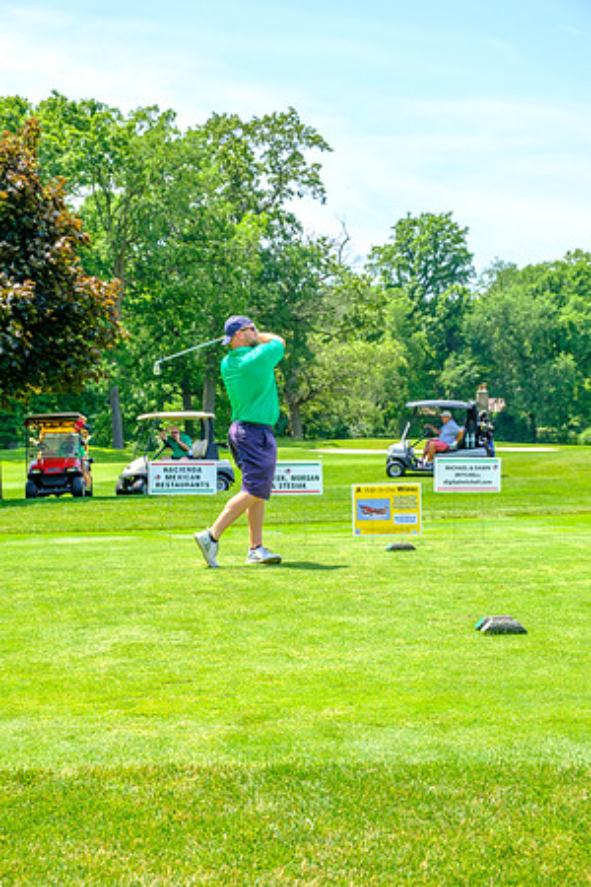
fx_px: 1379
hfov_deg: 24.2
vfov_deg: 35.6
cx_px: 296
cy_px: 444
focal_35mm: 56
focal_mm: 37.4
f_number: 5.6
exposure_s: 1/500
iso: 200
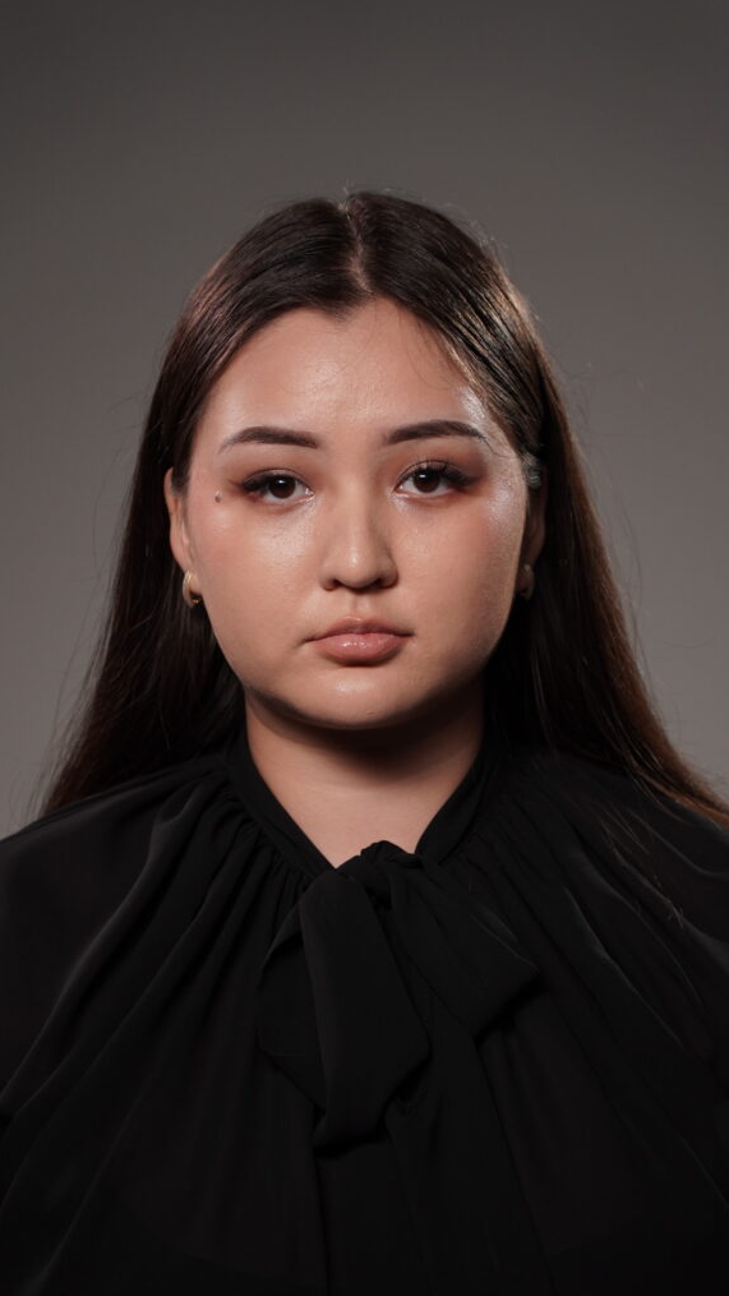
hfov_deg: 10.9
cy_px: 649
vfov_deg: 19.3
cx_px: 353
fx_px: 3814
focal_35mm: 111
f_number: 2.8
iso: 400
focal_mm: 70
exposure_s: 1/200
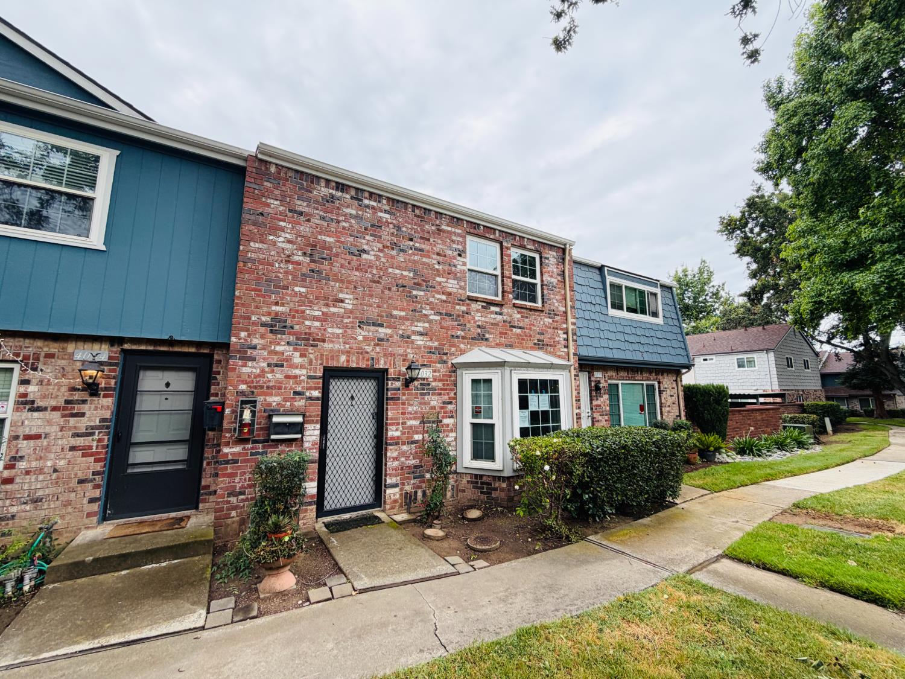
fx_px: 366
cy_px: 340
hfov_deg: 102.1
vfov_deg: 85.7
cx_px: 452
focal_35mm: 14
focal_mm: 2.22
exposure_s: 1/257
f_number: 2.2
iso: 40
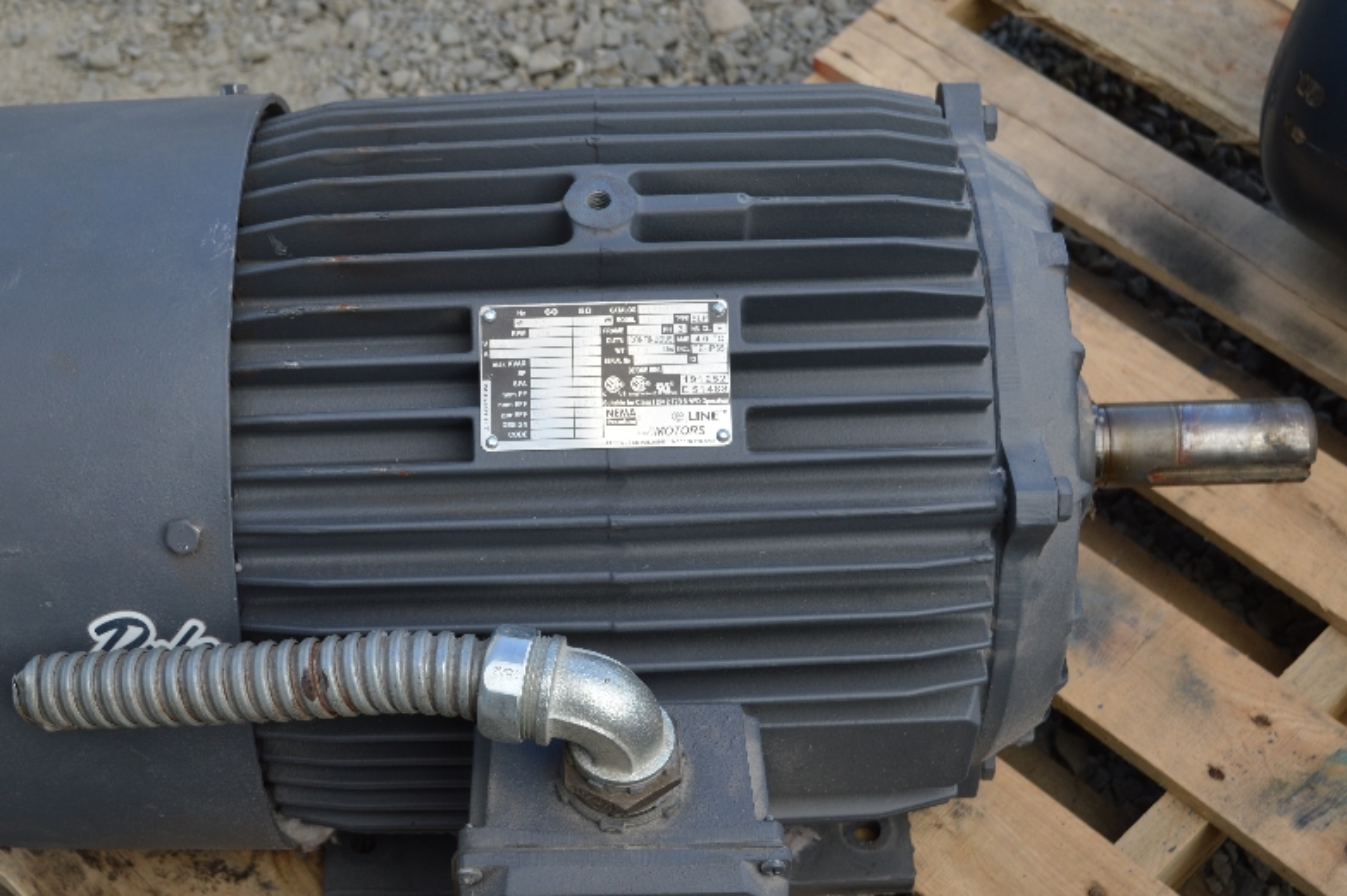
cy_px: 525
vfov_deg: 24.3
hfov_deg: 35.7
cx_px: 531
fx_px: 2080
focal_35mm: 56
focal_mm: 29
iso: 100
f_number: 5.6
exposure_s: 1/125
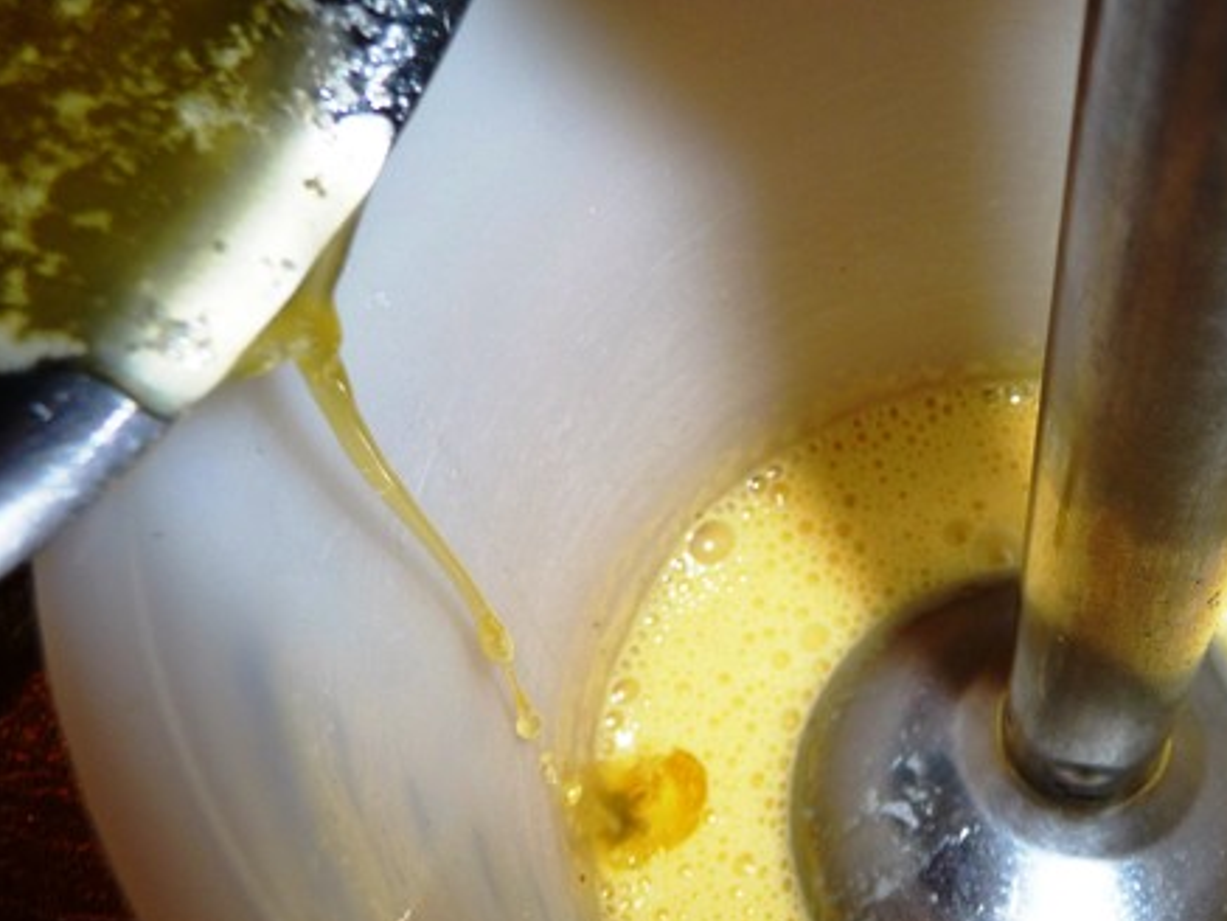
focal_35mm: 41
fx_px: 1454
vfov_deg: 35.1
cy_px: 402
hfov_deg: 44.6
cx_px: 876
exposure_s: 1/30
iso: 100
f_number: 3.3
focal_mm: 4.7
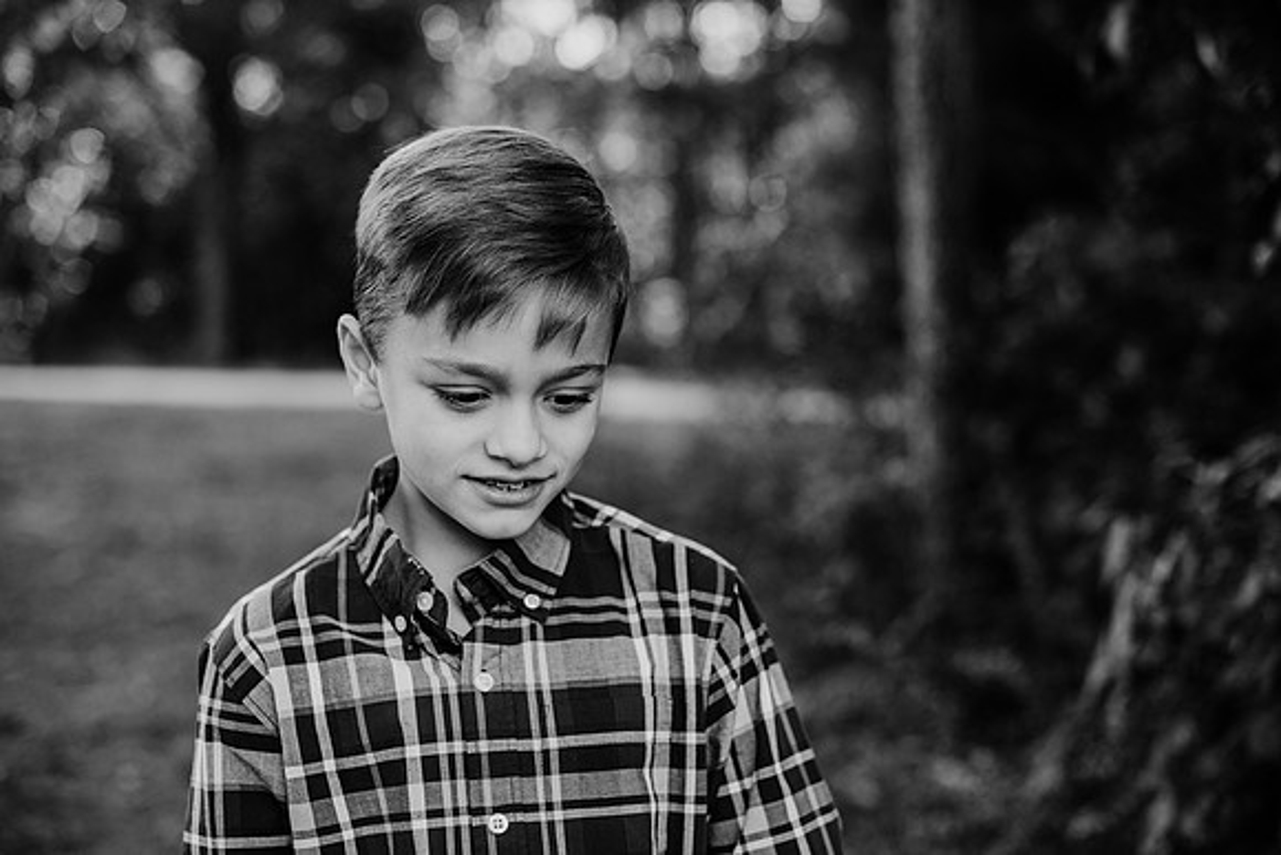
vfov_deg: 27.0
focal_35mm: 50
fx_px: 1779
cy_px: 428
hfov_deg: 39.6
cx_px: 640
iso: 400
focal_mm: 50
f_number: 2.5
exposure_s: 1/800
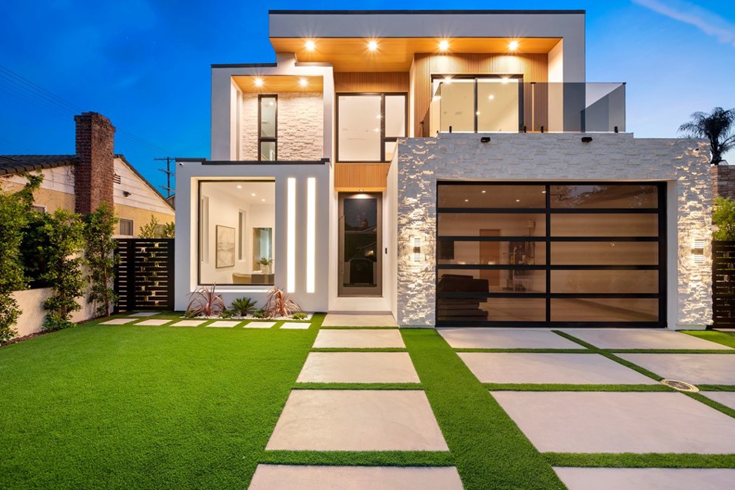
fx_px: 306
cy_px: 250
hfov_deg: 100.4
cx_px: 358
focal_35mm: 15
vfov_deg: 77.3
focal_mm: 14
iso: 100
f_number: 8
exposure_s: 8
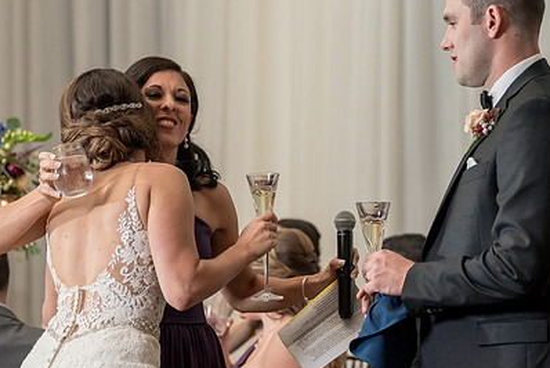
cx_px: 263
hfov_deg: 11.8
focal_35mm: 174
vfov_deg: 7.9
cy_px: 186
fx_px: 2660
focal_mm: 114
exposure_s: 1/200
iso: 2000
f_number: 4
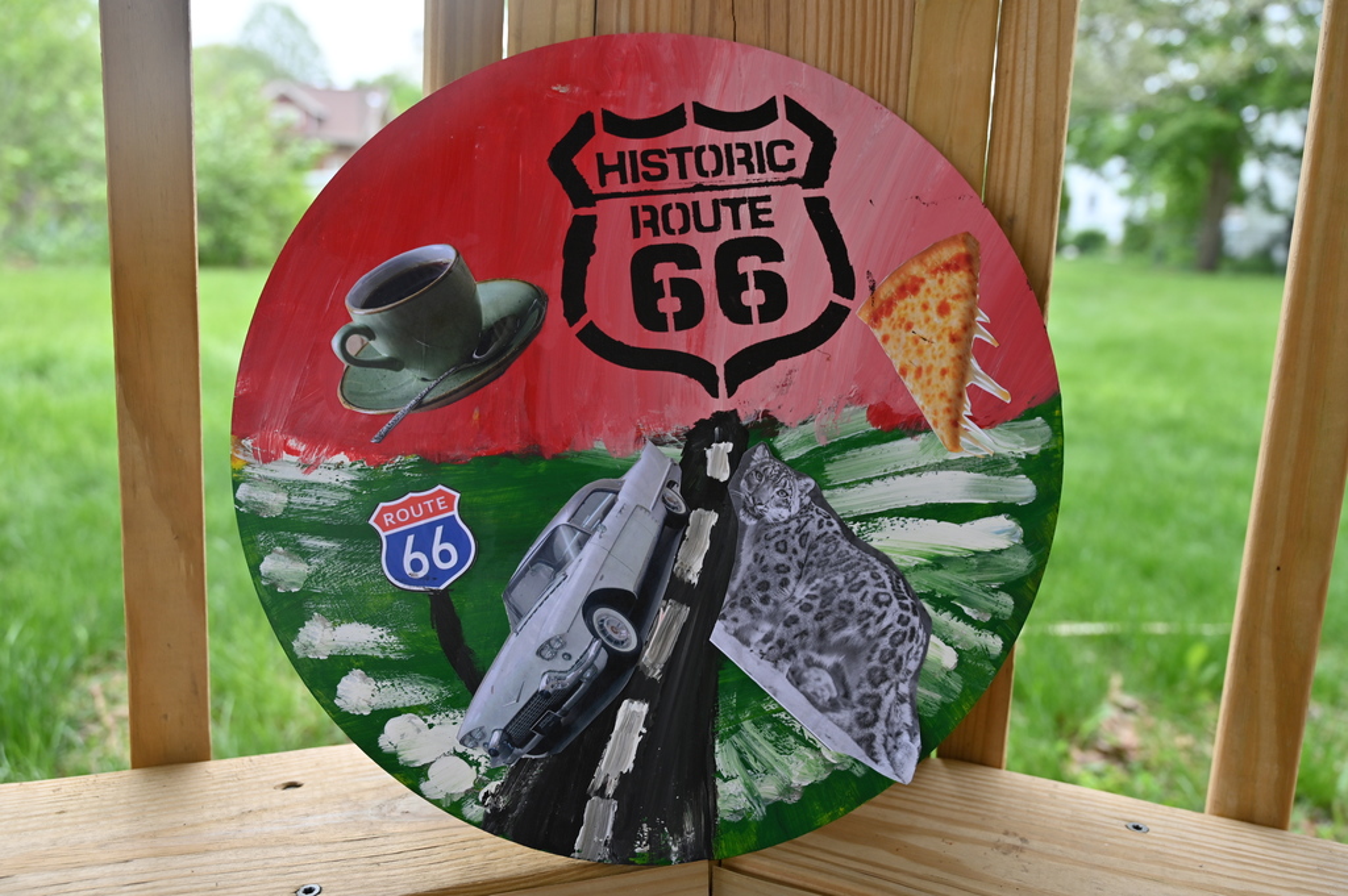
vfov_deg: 42.3
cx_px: 674
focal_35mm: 31
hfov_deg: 60.3
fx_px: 1160
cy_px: 448
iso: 200
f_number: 5
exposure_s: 1/250
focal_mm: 31
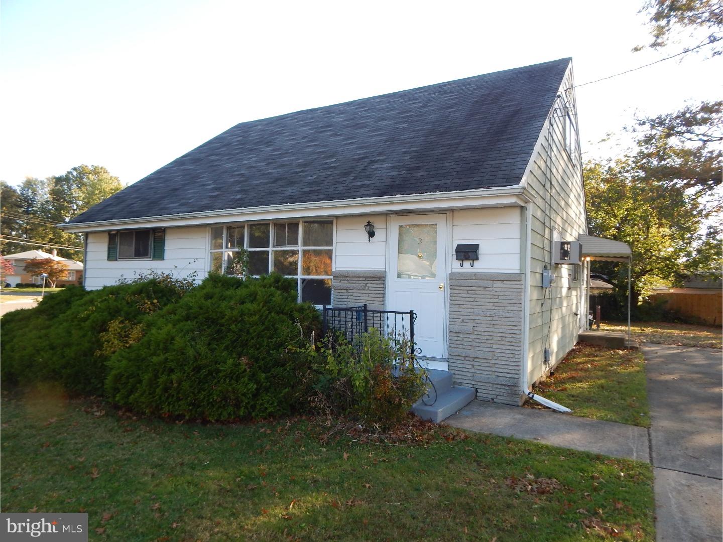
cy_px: 271
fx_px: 459
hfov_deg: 76.4
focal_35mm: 22
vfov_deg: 61.1
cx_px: 362
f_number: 3
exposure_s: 1/250
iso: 125
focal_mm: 4
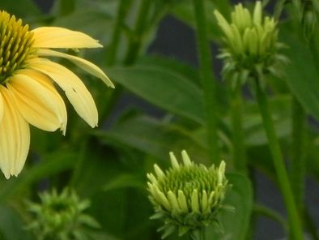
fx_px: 5293
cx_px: 4
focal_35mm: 574
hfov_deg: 3.4
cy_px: -78
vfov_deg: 2.6
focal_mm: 37.7
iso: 160
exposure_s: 1/500
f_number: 5
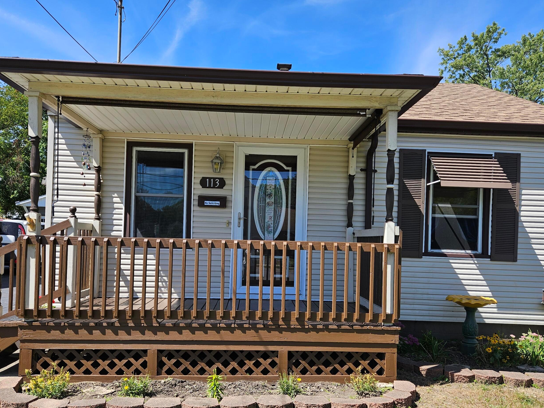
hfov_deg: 63.4
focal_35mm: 28
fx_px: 440
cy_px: 245
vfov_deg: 49.4
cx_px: 276
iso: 25
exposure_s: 1/1024
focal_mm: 5.4
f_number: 1.8
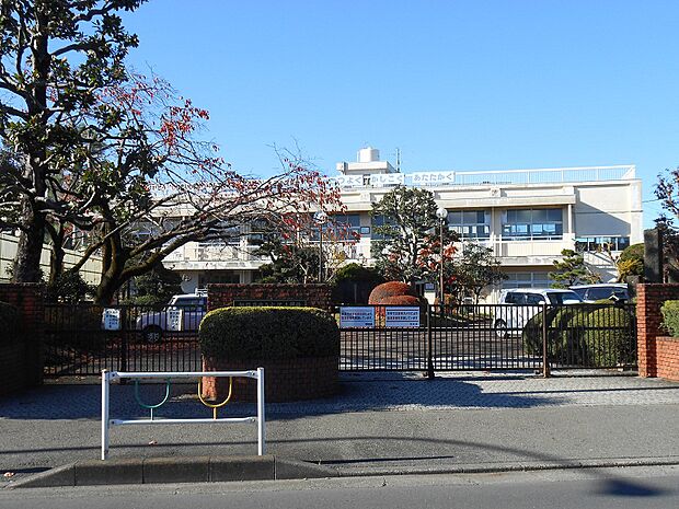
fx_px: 745
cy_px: 254
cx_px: 340
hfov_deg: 49.0
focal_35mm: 38
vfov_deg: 37.7
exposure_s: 1/400
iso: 80
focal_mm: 6.8
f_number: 4.2
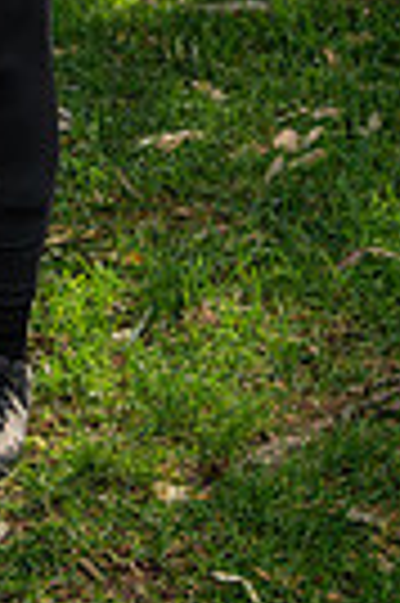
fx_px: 1938
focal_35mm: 116
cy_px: -338
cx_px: -76
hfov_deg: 11.6
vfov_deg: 16.0
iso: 100
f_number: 5.6
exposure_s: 1/160
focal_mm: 34.5
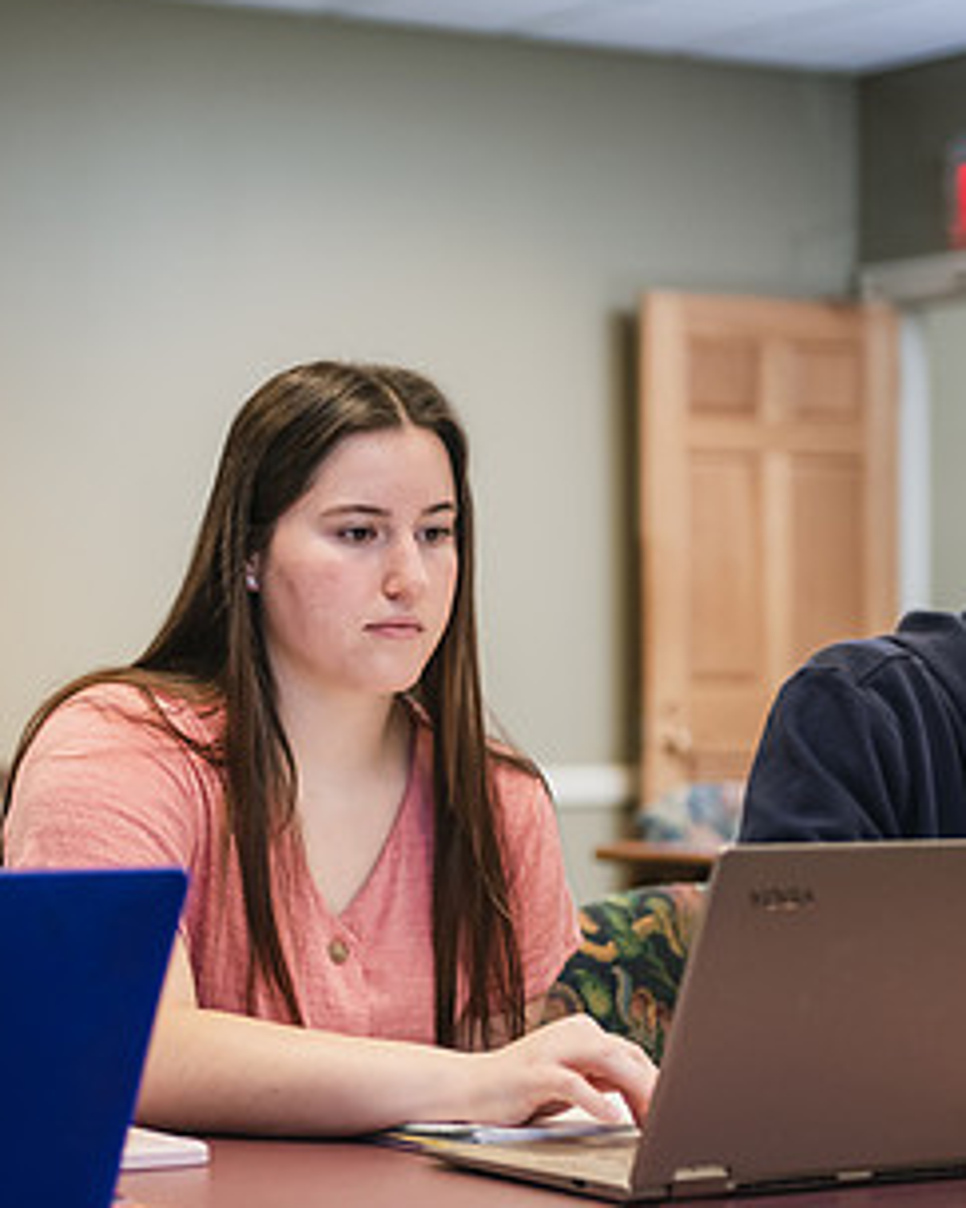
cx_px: 254
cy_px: 650
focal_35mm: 104
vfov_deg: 18.5
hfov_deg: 14.7
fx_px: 3719
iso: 1250
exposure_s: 1/200
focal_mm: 58
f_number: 2.8
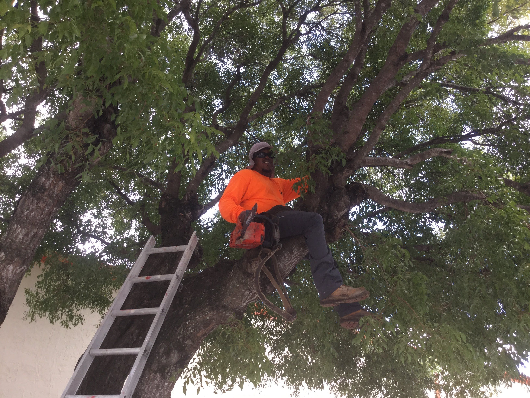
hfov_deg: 58.4
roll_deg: +0.1
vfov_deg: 45.4
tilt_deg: +34.4
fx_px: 475
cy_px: 199
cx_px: 265
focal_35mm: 31
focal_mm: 3.3
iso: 40
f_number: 2.4
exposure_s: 1/100
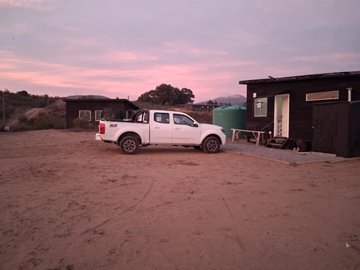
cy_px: 135
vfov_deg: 51.4
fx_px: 281
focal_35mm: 27
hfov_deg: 65.3
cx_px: 180
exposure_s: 1/40
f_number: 1.8
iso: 400
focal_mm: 4
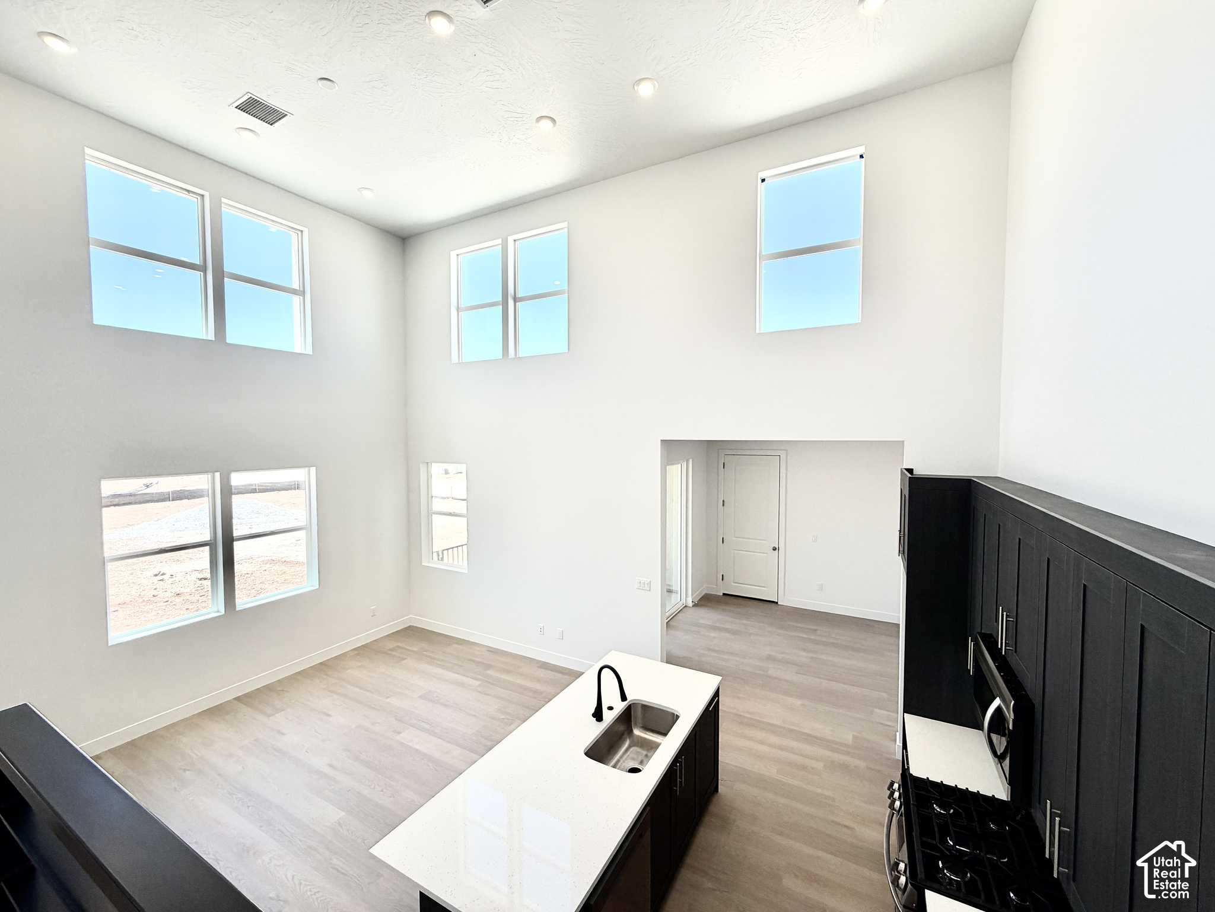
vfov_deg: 85.7
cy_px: 456
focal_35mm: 14
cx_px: 608
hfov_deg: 102.1
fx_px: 491
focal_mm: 2.22
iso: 50
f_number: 2.2
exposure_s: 1/379
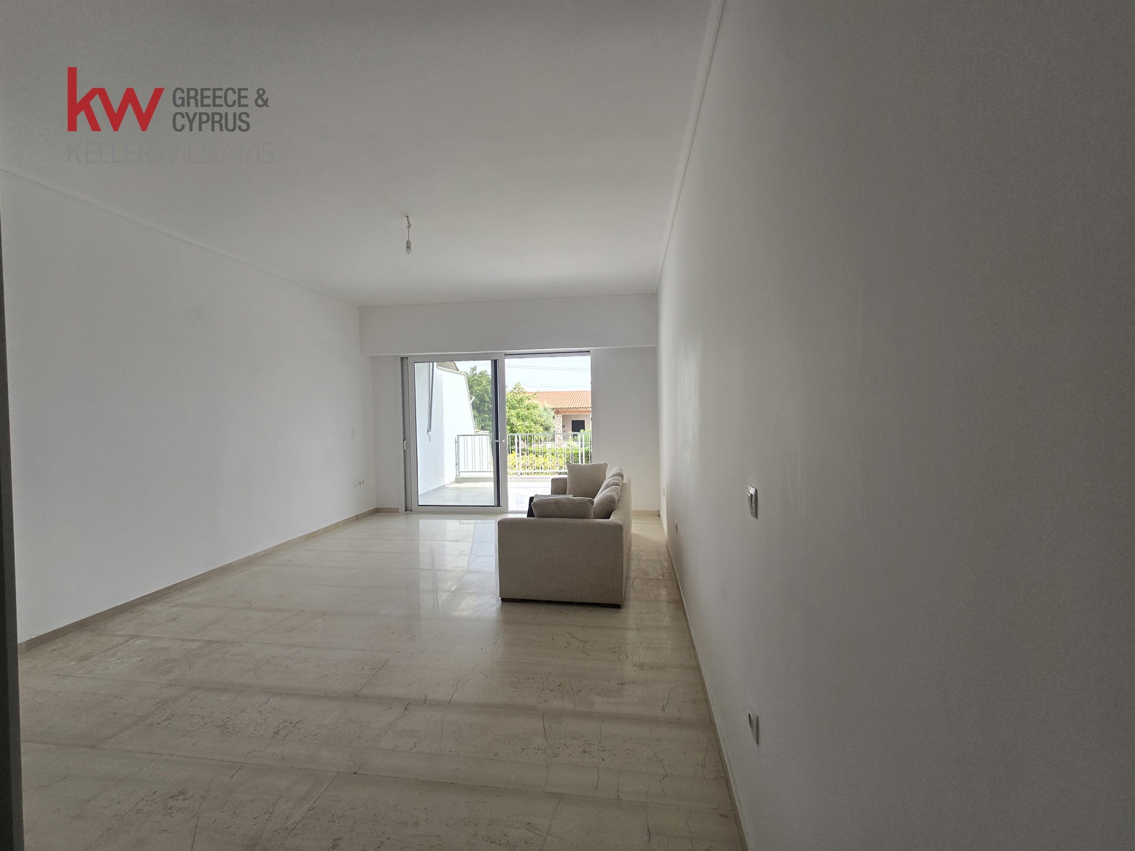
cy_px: 426
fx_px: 426
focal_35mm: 13
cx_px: 568
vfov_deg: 89.9
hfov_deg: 106.2
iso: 50
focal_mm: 2.2
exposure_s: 1/357
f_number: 2.2
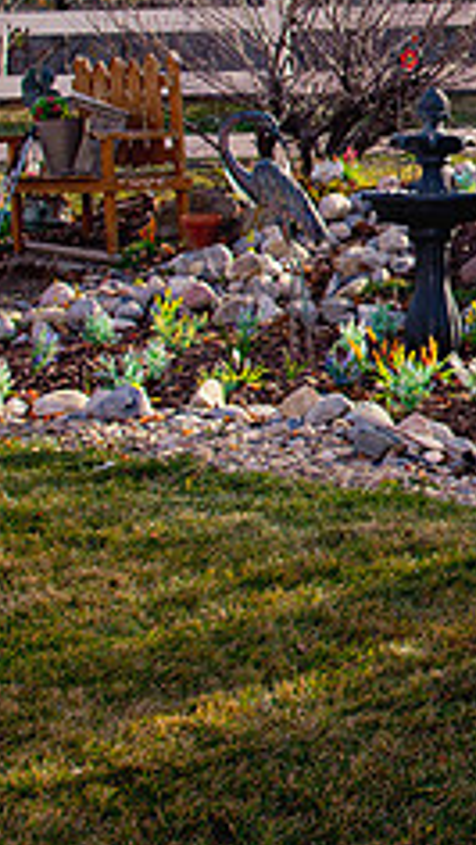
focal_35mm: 100
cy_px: 191
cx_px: 619
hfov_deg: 11.8
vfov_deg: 21.1
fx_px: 2241
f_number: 8
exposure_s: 1/320
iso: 500
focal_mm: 28
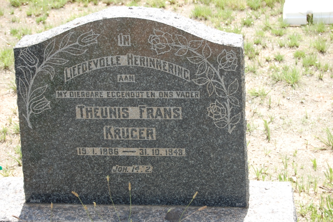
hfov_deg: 24.6
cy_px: 111
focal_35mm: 82
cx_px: 166
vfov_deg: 16.5
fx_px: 762
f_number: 7.1
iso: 200
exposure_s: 1/200
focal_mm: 55
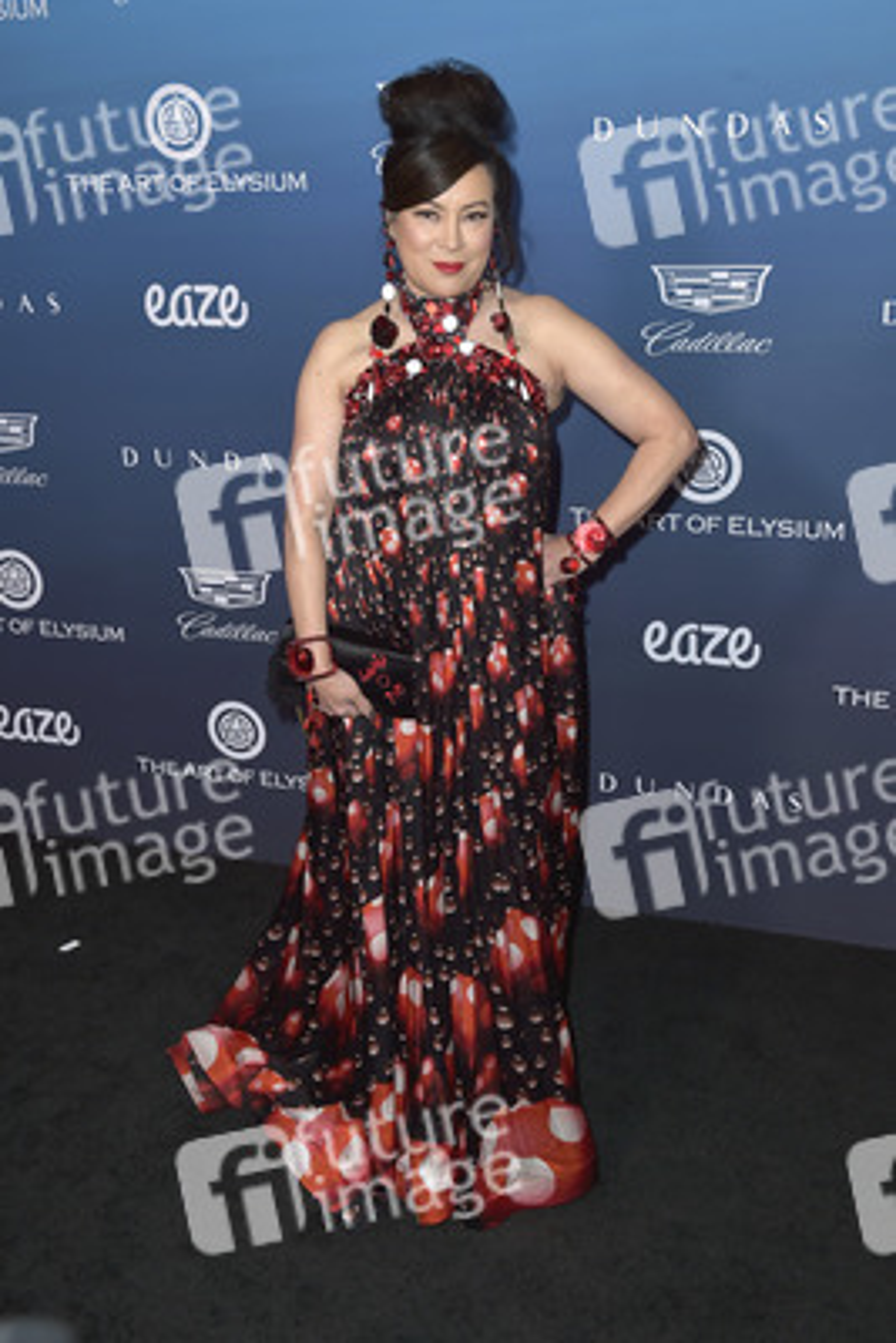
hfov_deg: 35.1
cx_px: 448
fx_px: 1417
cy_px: 672
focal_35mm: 38
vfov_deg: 50.7
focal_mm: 38
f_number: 5.6
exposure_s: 1/250
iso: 250
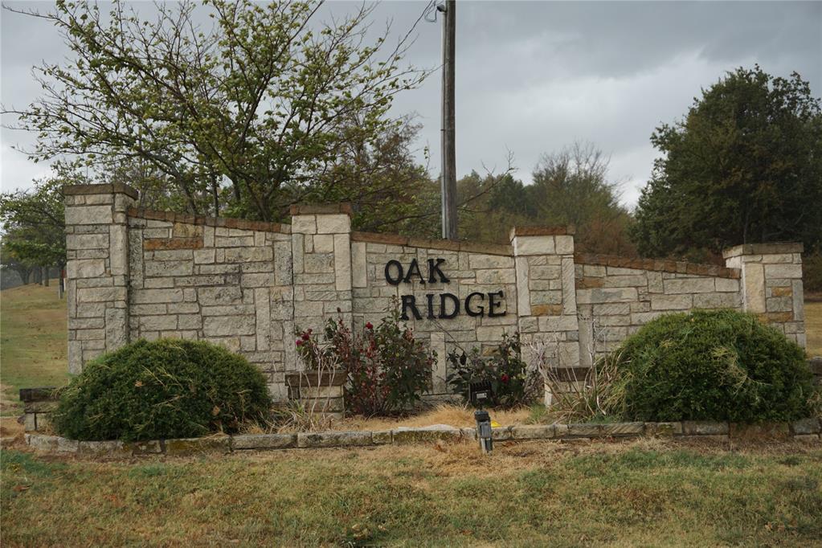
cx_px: 411
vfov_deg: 29.9
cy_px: 274
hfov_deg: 43.6
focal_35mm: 45
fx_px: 1027
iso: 125
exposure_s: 1/60
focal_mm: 30
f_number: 5
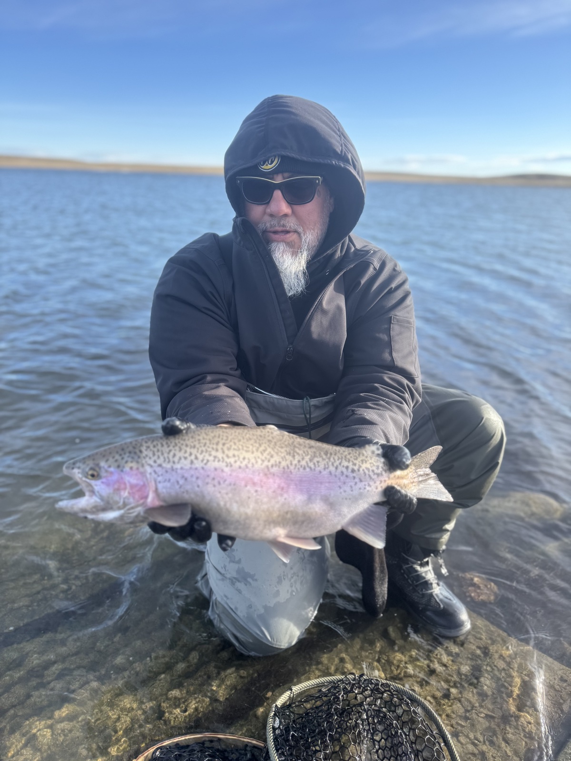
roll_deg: -2.2
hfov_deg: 56.8
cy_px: 380
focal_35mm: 24
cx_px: 286
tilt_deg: -19.5
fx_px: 528
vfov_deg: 71.6
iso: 80
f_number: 1.78
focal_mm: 6.76
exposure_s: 1/900
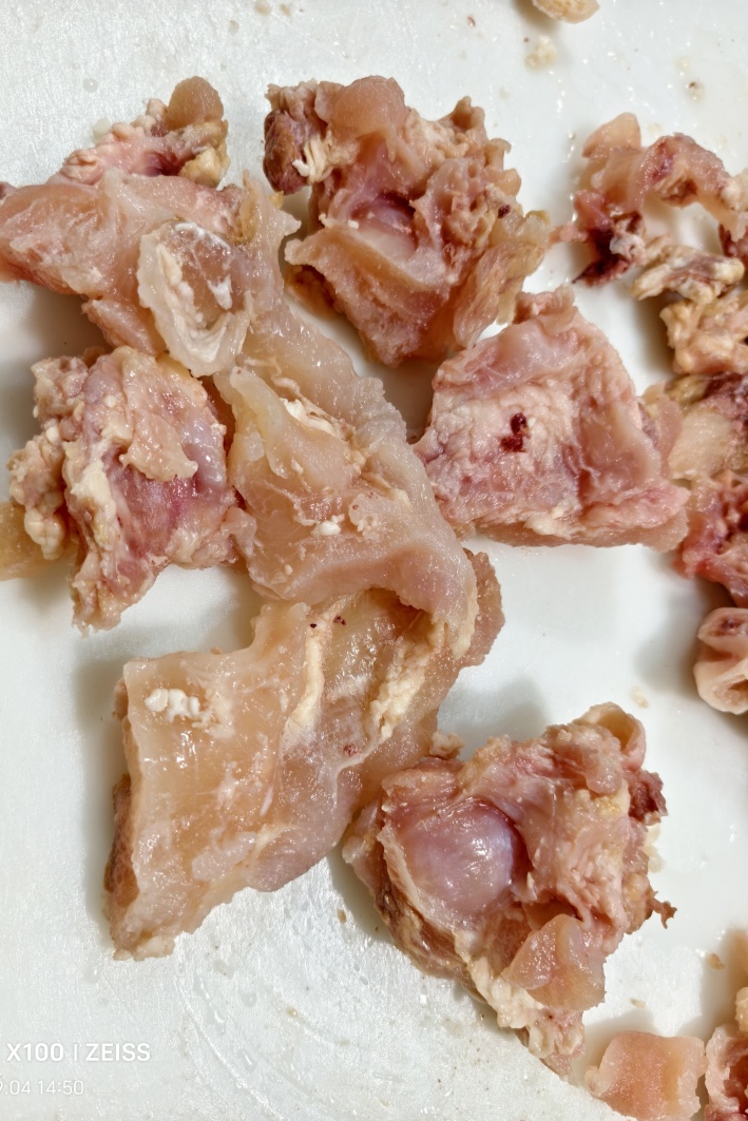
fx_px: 748
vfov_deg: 73.7
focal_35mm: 24
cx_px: 331
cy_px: 562
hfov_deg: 53.0
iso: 250
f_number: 1.57
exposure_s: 1/100
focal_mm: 5.6
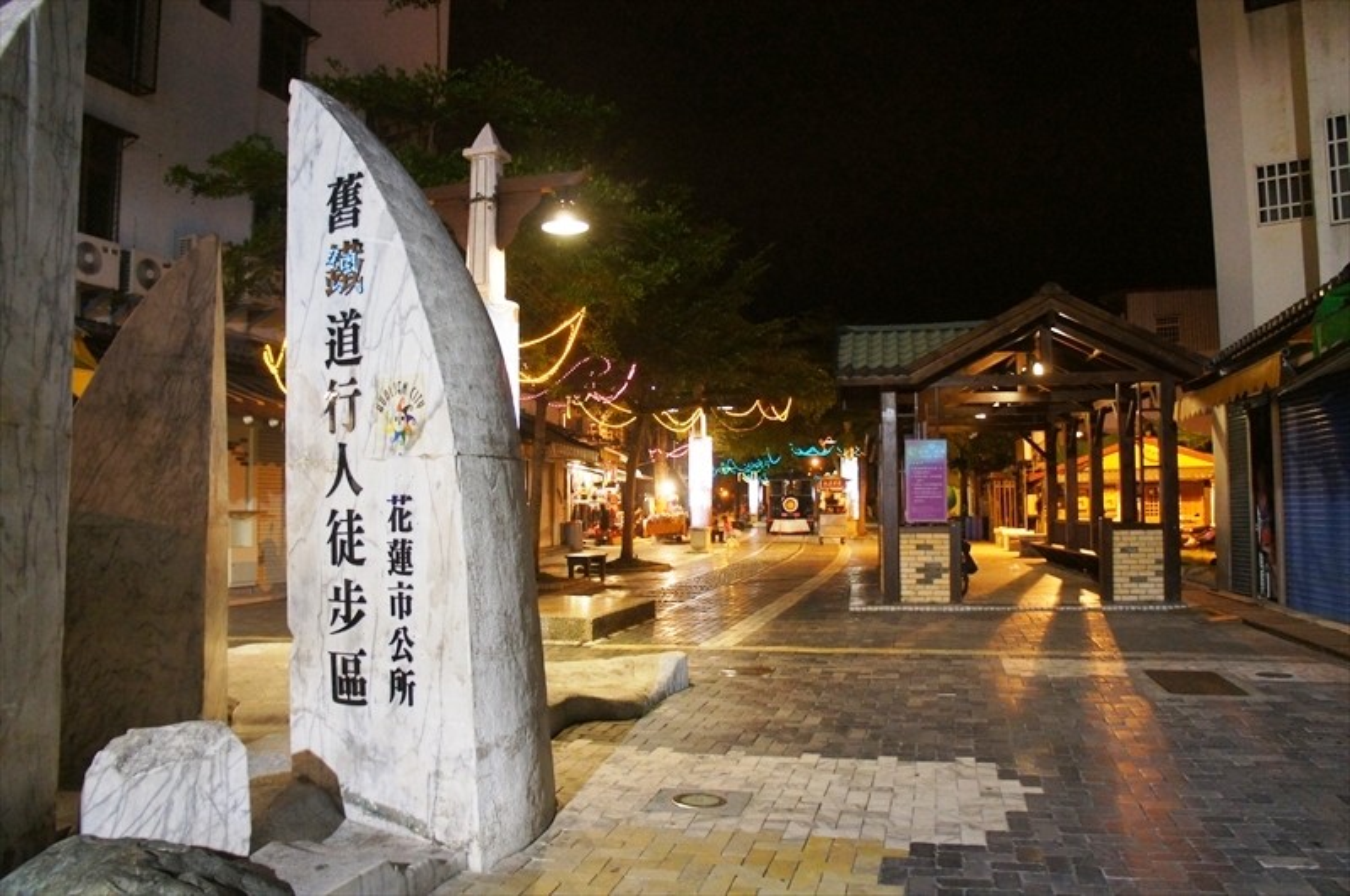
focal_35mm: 27
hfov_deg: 67.5
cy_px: 448
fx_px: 1011
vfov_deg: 47.8
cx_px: 675
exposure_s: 1/30
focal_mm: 18
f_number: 3.5
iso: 1600
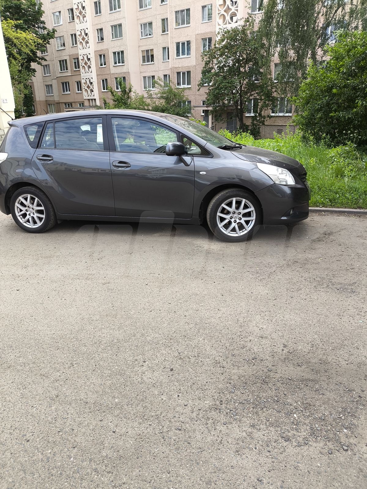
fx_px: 353
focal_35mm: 25
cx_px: 184
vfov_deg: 69.4
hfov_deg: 54.9
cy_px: 244
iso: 50
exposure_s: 1/268
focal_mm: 4.71
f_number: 1.7
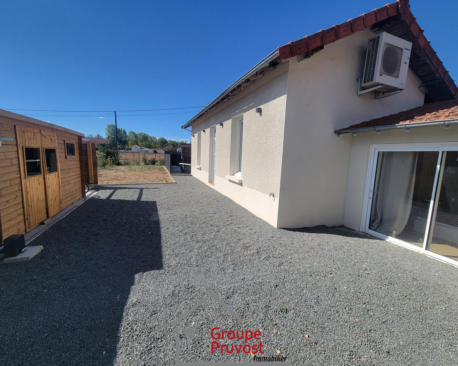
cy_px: 180
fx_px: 190
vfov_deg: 88.0
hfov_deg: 100.7
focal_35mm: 14
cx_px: 231
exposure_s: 1/1580
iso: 50
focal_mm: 2.2
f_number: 2.2
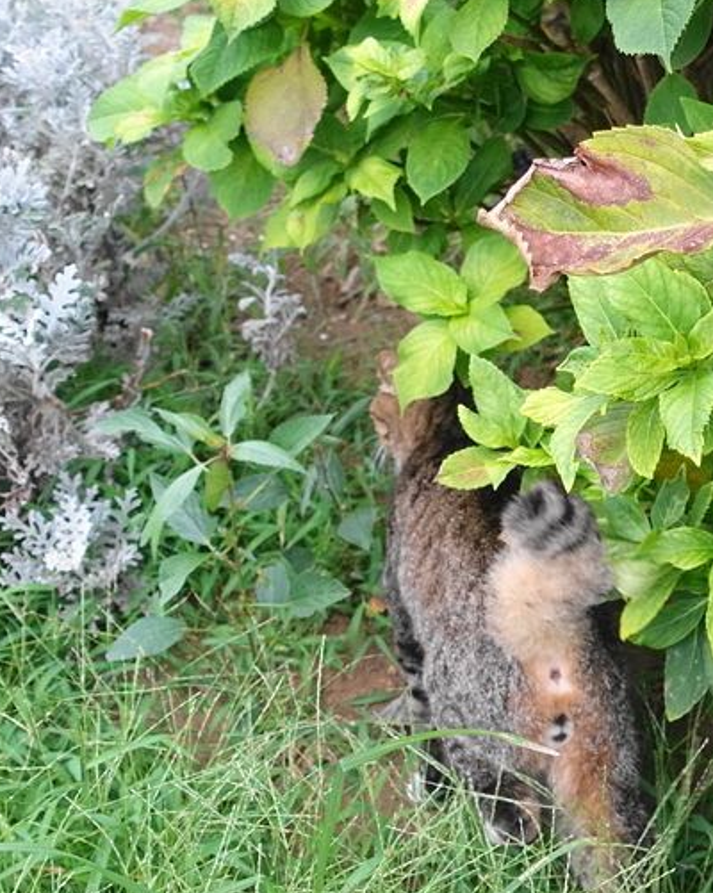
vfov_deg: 34.7
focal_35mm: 54
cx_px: 727
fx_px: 1426
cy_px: 360
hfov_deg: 26.4
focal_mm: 8.8
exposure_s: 1/200
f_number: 2.5
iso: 800
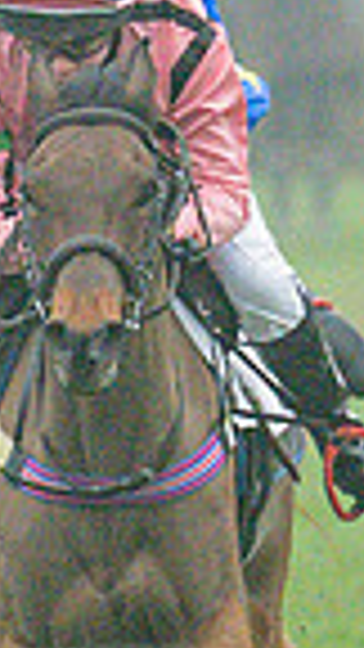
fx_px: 70883
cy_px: 608
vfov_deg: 0.5
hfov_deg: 0.3
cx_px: -1671
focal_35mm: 4131
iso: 800
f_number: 5
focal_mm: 400
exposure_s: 1/1250
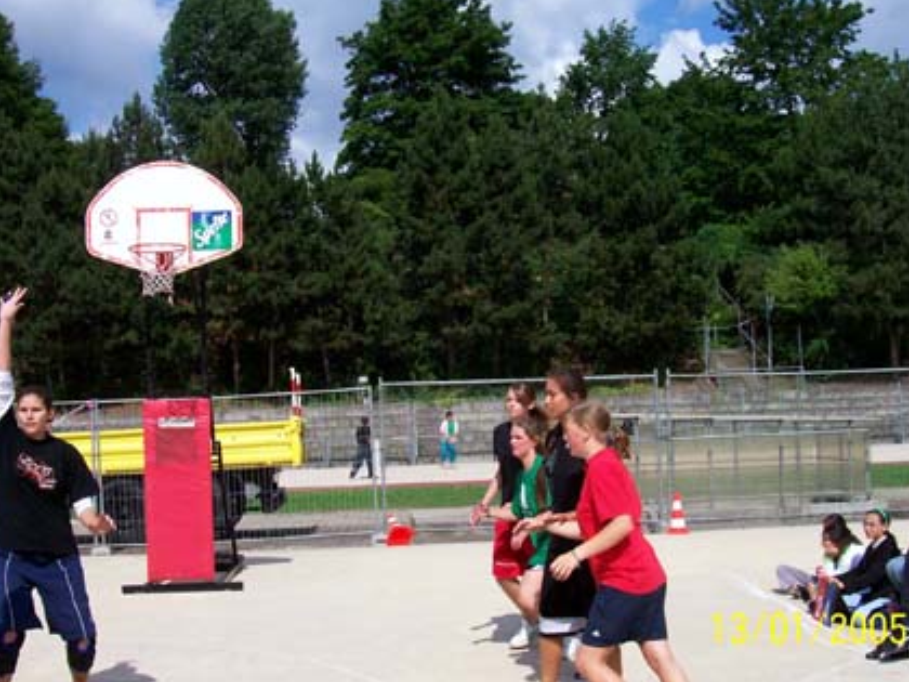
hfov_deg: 42.1
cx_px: 470
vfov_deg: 32.2
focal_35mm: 45
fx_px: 1182
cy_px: 359
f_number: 5.6
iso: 80
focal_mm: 7
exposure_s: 1/605
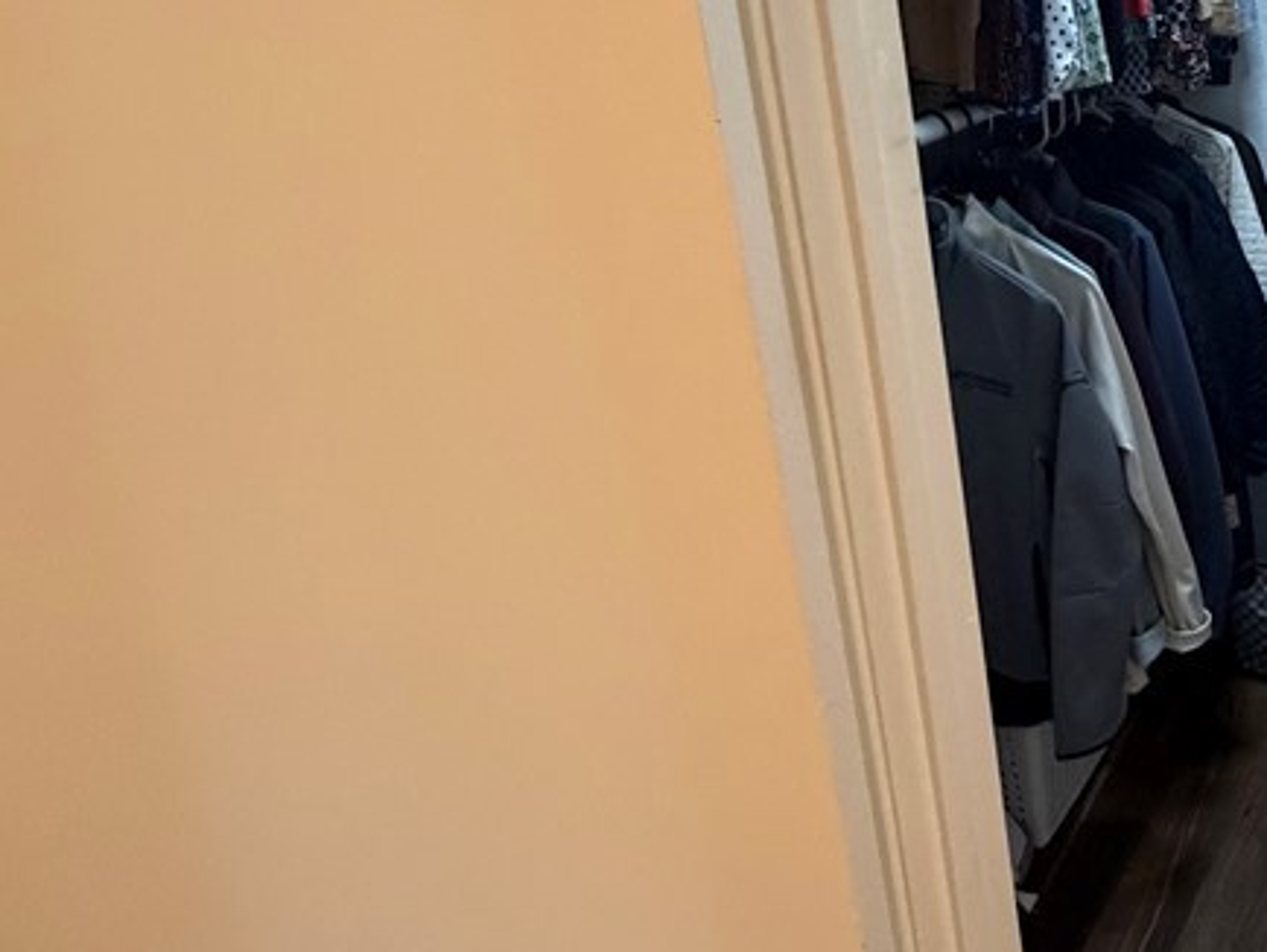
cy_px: 228
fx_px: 1209
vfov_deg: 41.6
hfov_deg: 43.0
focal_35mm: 33
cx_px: 1398
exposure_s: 1/60
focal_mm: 2.22
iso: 500
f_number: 2.2
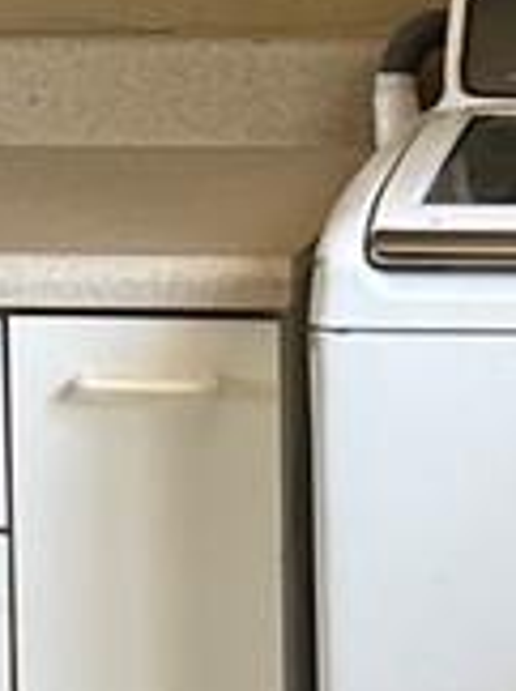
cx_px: -286
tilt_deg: -8.5
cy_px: 277
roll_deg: +3.2
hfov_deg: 7.5
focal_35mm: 193
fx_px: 3846
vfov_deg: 10.3
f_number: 1.6
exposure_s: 1/122
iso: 100
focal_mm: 5.1
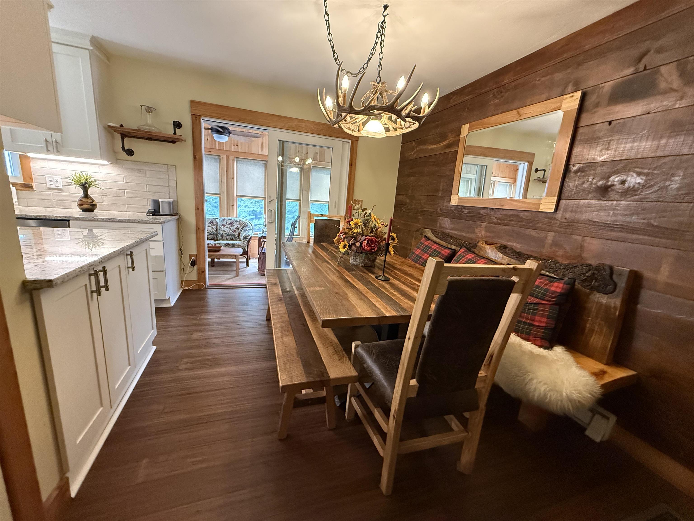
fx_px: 281
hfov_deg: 102.1
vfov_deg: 85.7
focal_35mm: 14
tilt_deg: -12.4
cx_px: 347
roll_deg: -4.9
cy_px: 260
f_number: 2.2
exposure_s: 1/60
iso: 800
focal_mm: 2.22
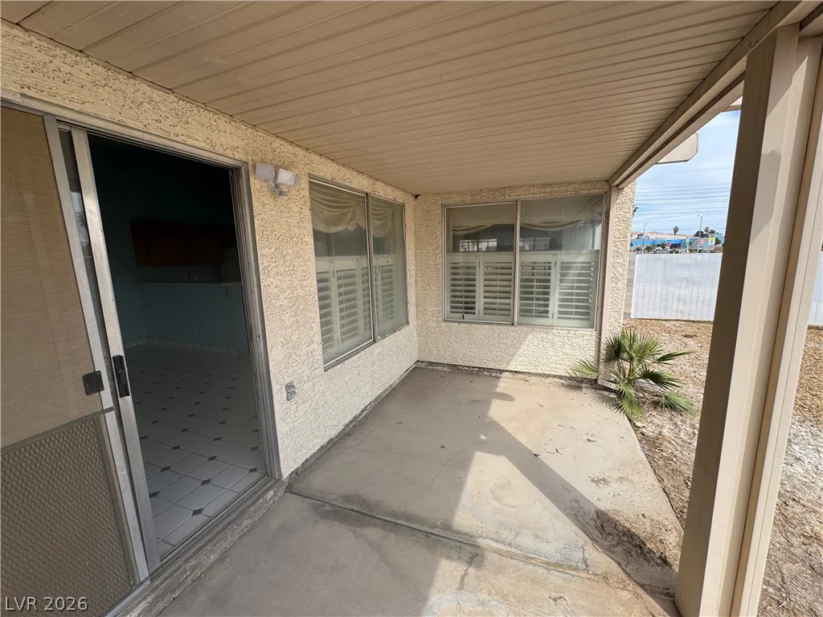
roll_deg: +1.7
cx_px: 412
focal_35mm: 14
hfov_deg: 102.1
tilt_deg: -9.9
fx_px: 333
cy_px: 308
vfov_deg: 85.7
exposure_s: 1/932
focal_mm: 2.22
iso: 50
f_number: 2.2
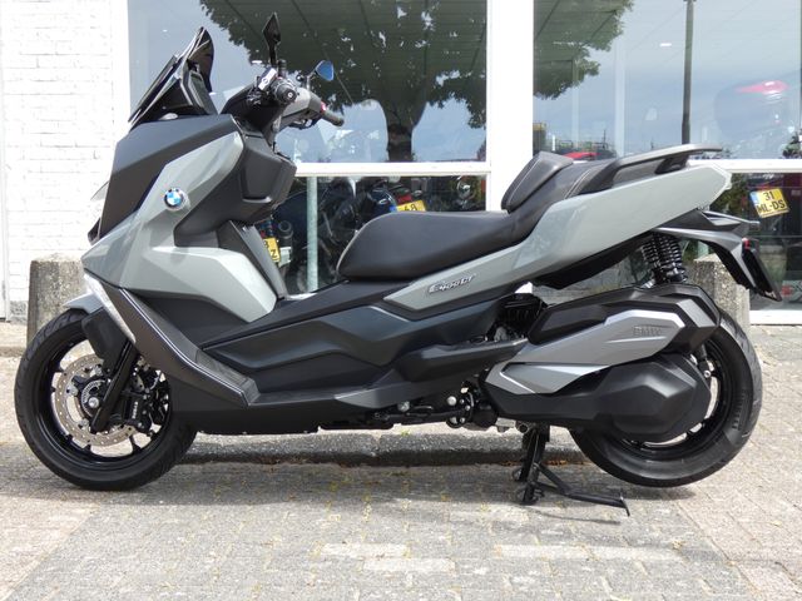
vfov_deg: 29.1
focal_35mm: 50
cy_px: 300
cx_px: 401
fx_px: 1158
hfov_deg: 38.2
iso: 80
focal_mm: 9
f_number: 3.9
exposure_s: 1/160
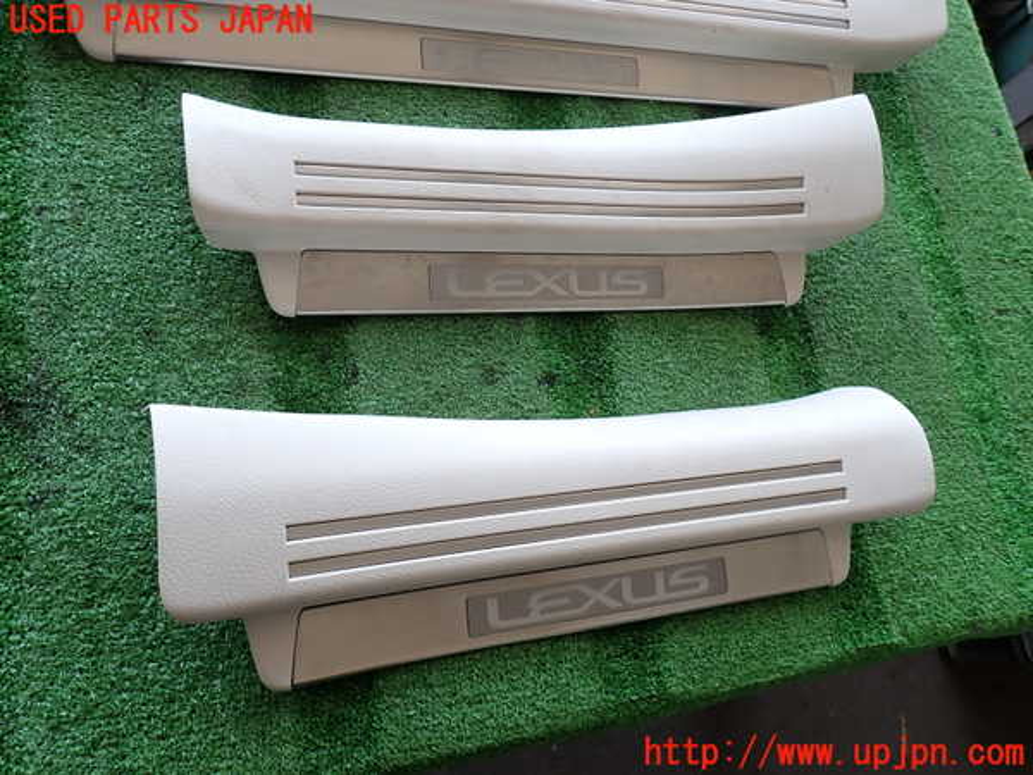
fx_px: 746
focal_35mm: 25
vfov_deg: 54.9
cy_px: 388
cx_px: 516
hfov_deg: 69.4
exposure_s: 1/60
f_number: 2.8
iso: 100
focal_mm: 4.5
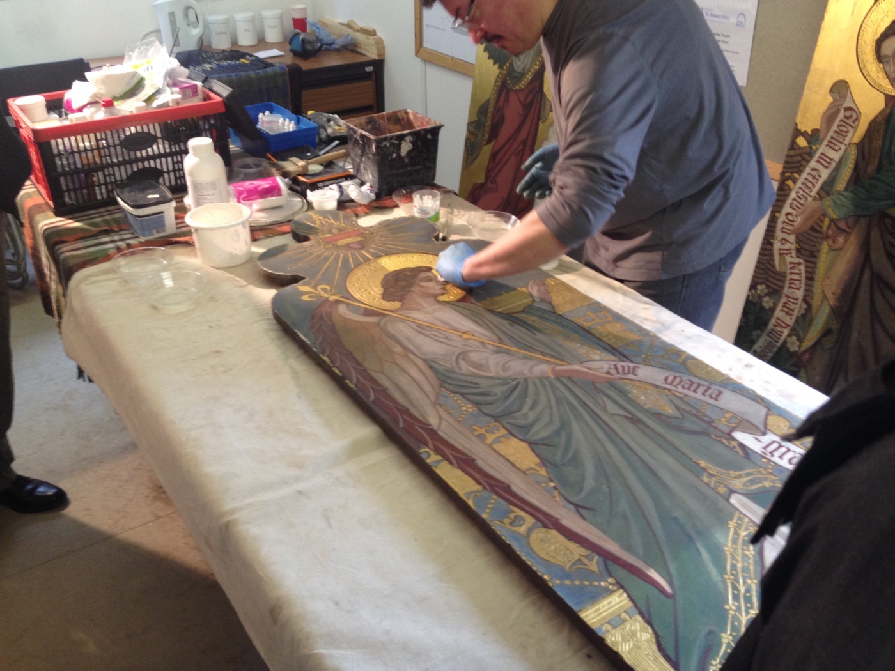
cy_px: 336
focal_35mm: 35
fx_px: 905
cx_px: 448
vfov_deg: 40.7
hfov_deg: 52.6
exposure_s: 1/20
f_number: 2.4
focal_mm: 4.28
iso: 100
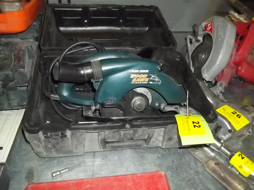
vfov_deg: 44.2
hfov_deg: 56.8
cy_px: 95
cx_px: 127
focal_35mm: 32
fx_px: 235
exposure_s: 1/30
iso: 250
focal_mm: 5.7
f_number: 2.9
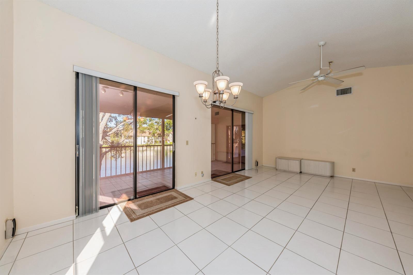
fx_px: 138
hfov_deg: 112.7
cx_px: 206
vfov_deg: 89.9
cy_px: 138
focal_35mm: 12
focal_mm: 12
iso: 160
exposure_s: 1/25
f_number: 8
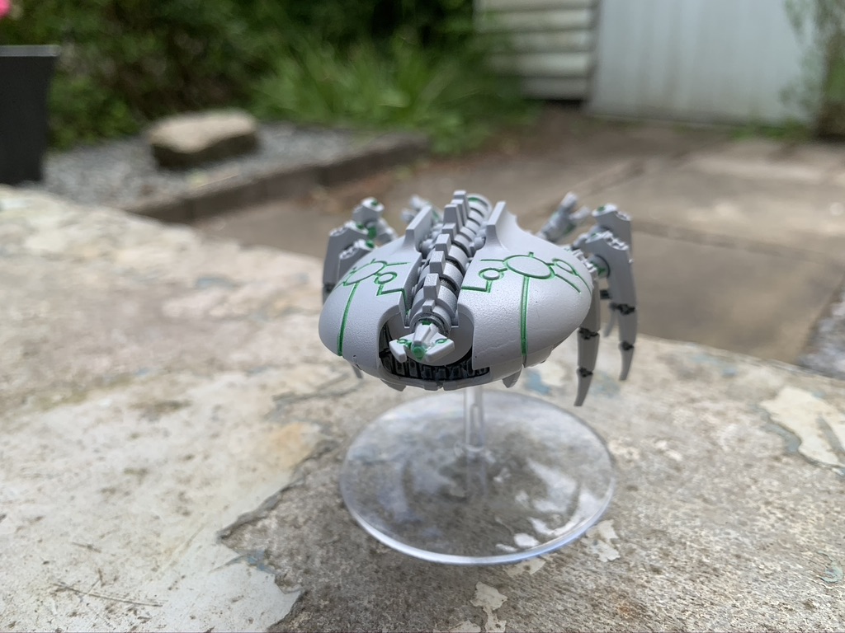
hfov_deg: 67.3
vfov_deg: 53.1
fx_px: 635
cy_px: 316
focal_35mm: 26
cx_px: 422
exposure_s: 1/502
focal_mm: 4.25
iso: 25
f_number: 1.8
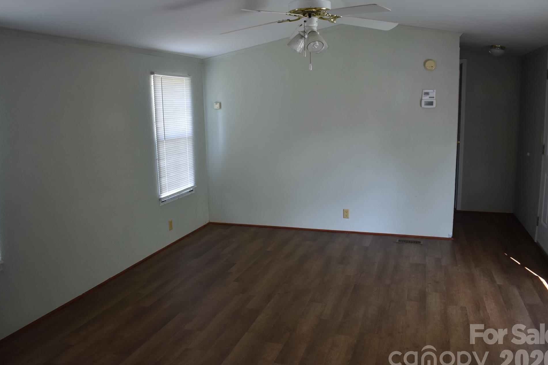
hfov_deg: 63.7
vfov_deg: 45.0
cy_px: 185
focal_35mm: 29
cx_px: 267
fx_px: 441
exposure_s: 1/60
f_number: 4
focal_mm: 18
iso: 450
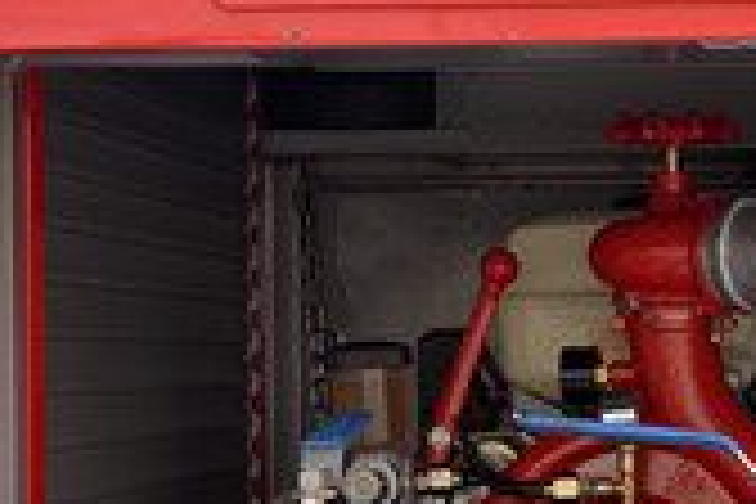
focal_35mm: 149
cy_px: 416
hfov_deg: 13.6
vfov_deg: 9.2
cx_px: 720
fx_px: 3129
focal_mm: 50
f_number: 7.1
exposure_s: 1/50
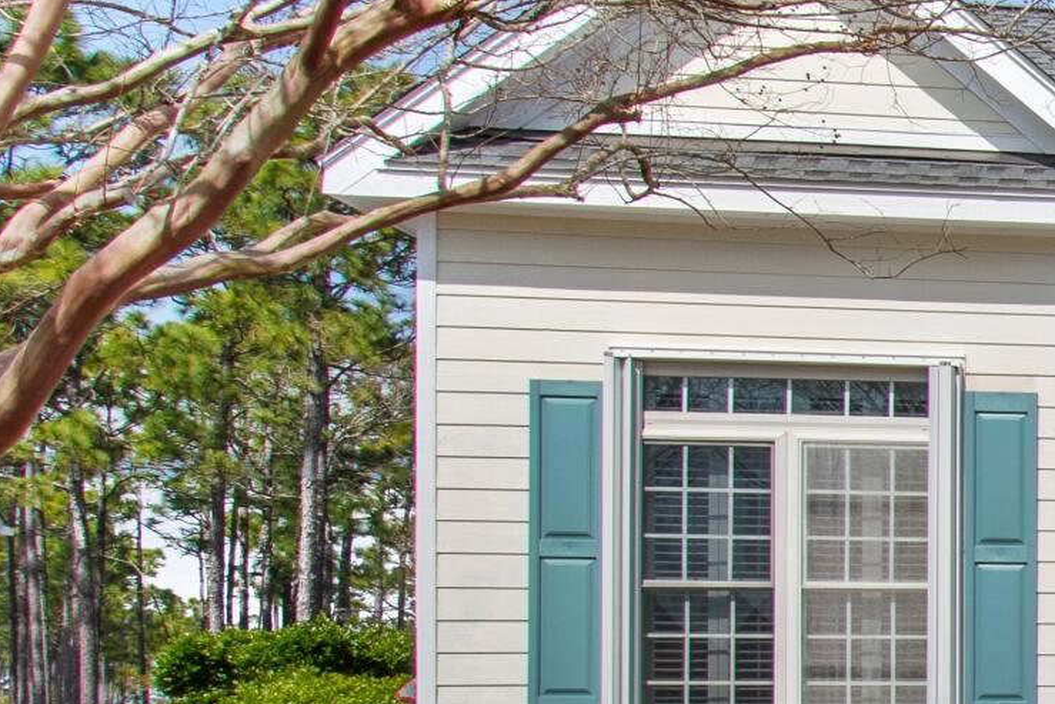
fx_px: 2022
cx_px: 1839
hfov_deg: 21.1
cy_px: 685
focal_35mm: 69
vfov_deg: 19.2
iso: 100
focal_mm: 11.5
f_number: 10
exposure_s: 1/400
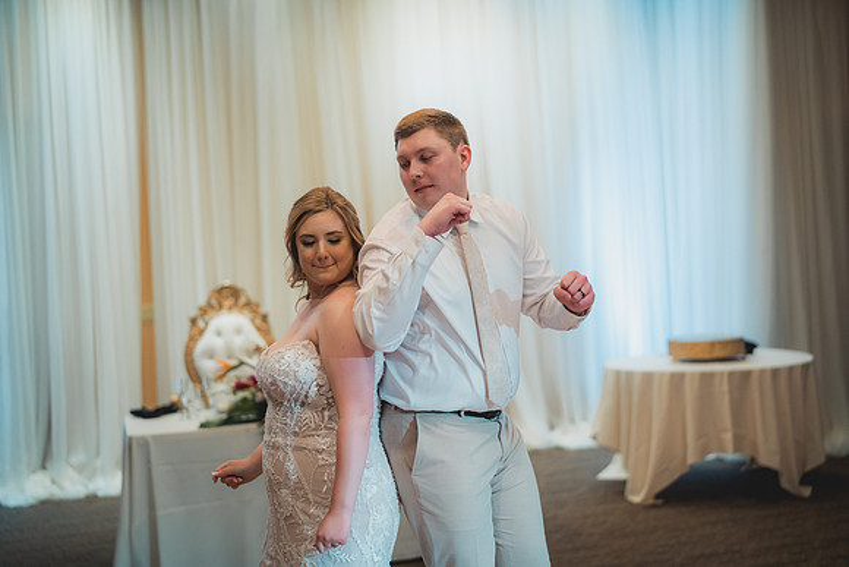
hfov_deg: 39.6
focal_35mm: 50
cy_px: 284
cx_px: 424
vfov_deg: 27.0
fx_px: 1179
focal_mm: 50
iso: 1250
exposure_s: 1/500
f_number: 1.4
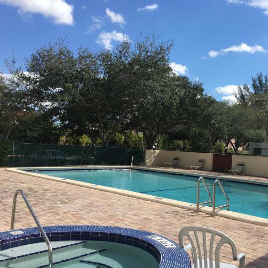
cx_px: 176
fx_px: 307
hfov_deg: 46.6
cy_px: 131
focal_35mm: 35
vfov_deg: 47.2
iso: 25
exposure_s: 1/1350
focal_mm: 4.15
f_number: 2.2
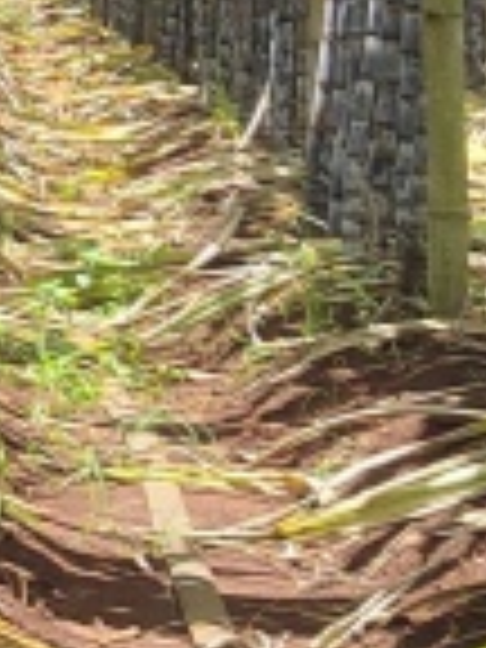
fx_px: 3182
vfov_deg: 11.3
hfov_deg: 7.4
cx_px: -1125
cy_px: -245
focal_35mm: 170
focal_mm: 5.52
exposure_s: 1/241
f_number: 1.9
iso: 100
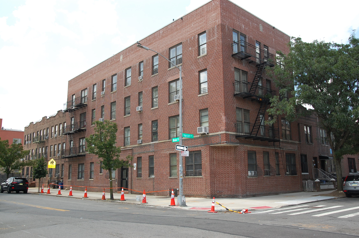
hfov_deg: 62.0
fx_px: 299
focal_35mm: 30
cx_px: 180
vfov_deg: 43.5
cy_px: 119
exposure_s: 1/500
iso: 400
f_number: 5.6
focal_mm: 20
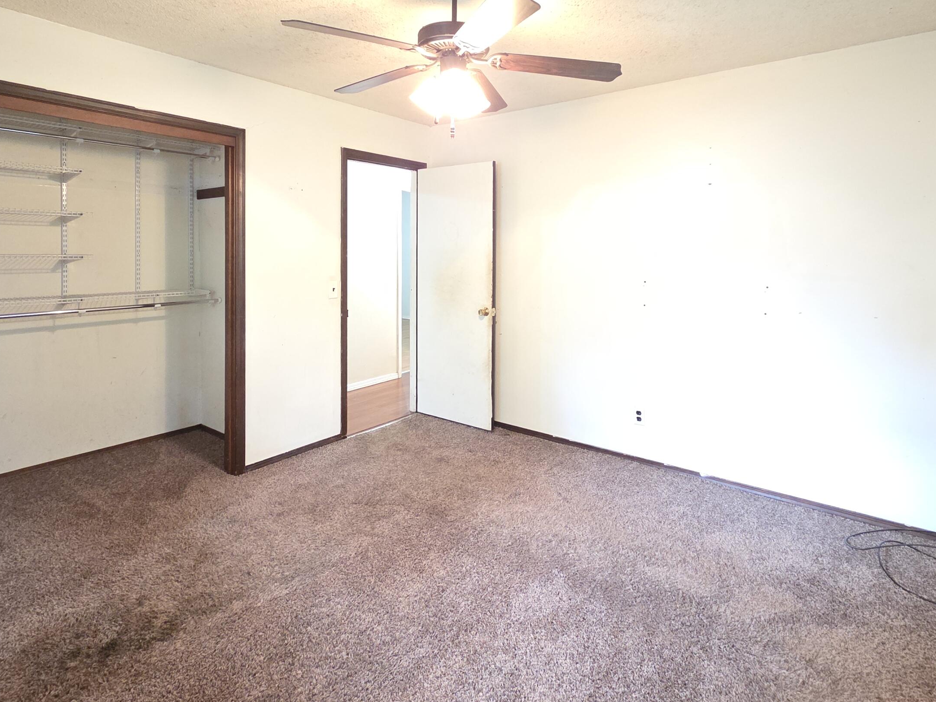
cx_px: 455
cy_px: 251
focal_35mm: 18
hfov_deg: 87.7
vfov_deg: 70.1
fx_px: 487
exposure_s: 1/30
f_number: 2.2
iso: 1250
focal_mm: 2.2
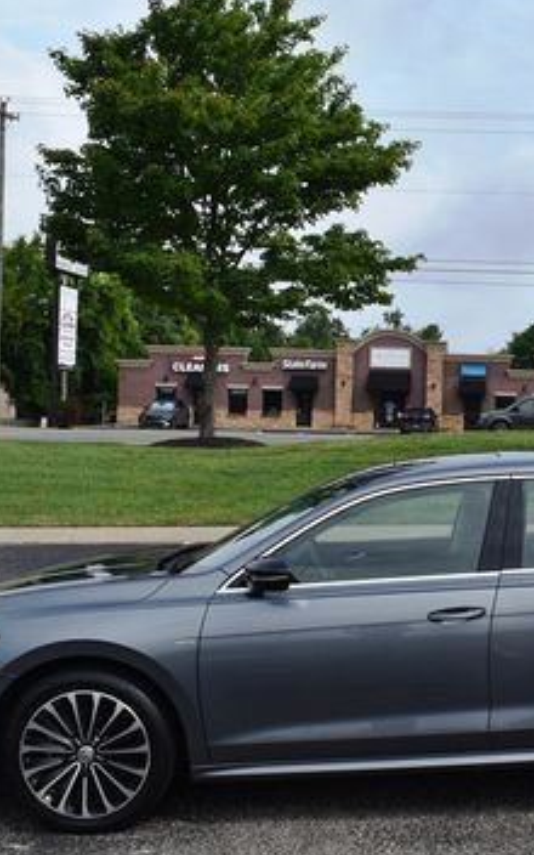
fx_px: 1164
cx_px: 524
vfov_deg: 40.3
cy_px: 421
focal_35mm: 50
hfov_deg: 24.7
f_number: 8
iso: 100
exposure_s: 1/320
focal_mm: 18
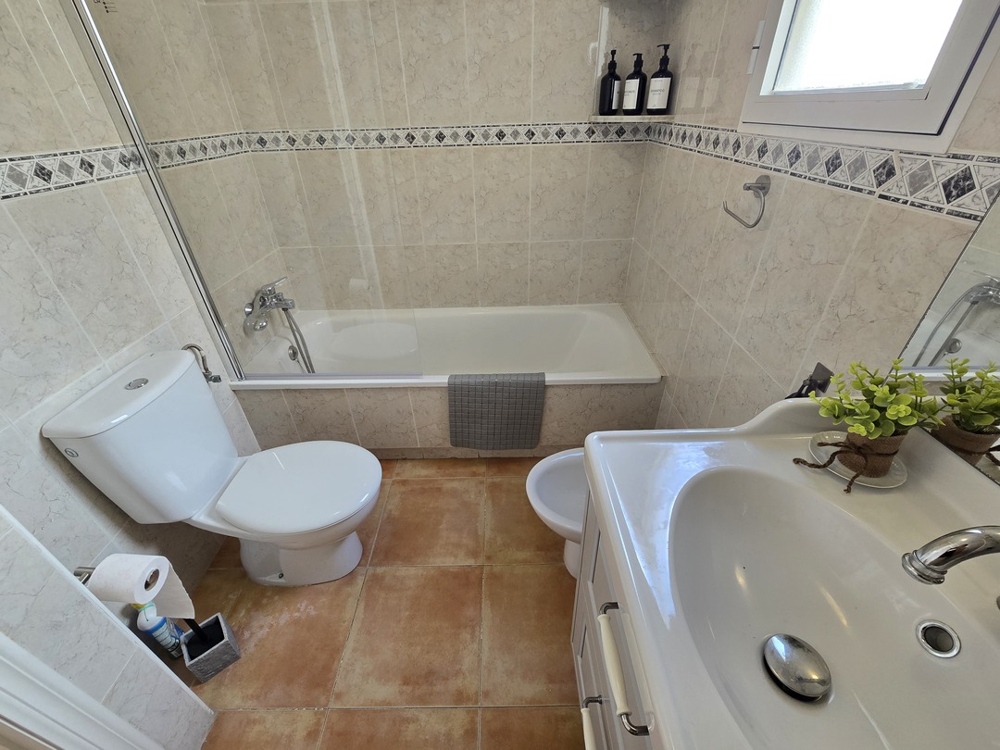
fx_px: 376
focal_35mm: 13
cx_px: 500
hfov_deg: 106.2
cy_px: 375
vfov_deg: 89.9
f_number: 2.2
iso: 100
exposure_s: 1/100
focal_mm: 2.2
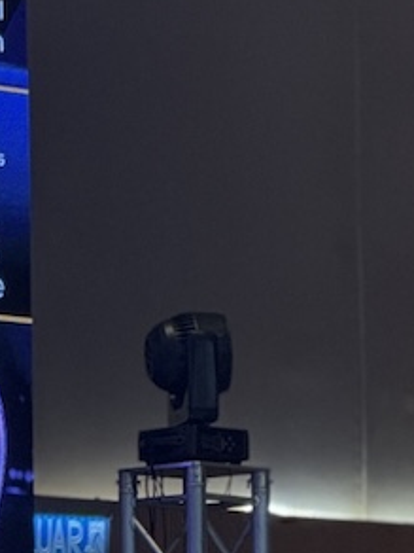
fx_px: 7000
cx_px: -72
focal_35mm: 439
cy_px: 607
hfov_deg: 3.4
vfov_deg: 4.5
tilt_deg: +4.5
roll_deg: +0.9
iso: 400
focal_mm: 15.66
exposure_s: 1/80
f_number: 2.8
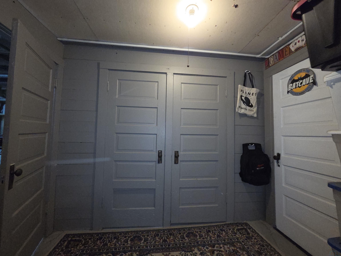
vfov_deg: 89.9
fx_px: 128
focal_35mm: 13
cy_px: 128
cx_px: 170
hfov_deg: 106.2
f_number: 2.2
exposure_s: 1/60
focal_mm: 2.2
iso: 400
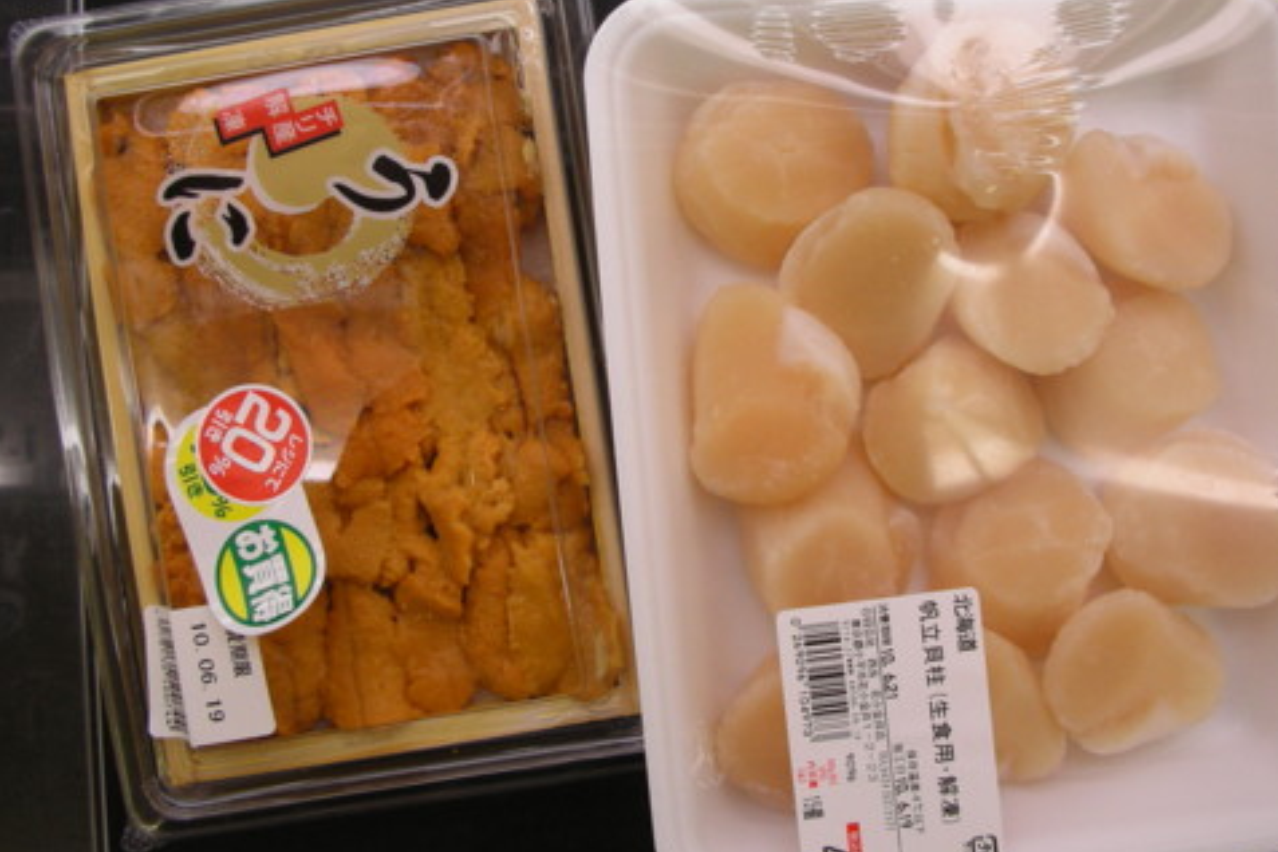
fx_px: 1491
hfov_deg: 46.4
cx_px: 683
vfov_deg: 31.8
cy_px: 342
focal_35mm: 42
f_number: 3
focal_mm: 5.8
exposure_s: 1/121
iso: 114
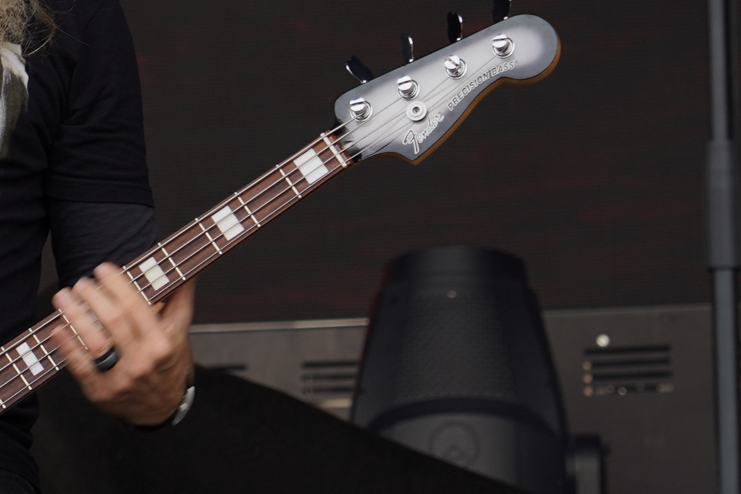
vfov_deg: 3.5
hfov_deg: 5.2
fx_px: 8151
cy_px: 9
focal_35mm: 396
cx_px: -212
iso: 100
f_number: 5
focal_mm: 105
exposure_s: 1/200
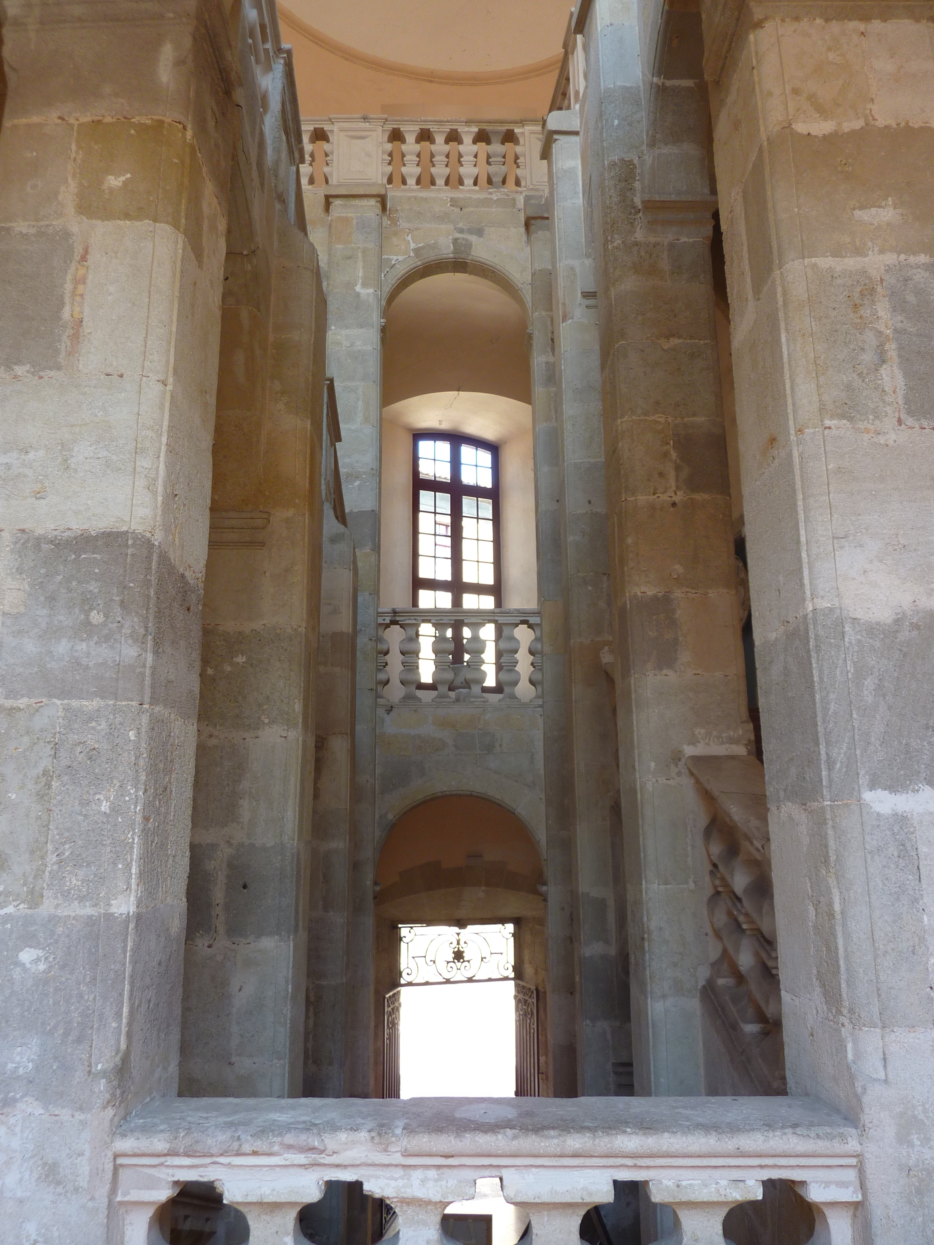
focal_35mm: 25
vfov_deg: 69.4
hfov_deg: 54.9
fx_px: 899
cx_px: 467
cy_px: 622
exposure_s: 1/30
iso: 100
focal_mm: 4.1
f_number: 3.3
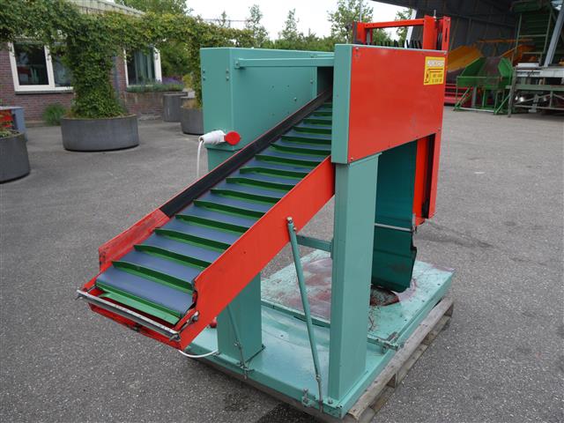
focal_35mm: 30
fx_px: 489
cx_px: 282
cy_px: 212
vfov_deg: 46.8
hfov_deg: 60.0
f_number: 5.6
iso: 100
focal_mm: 15
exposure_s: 1/200
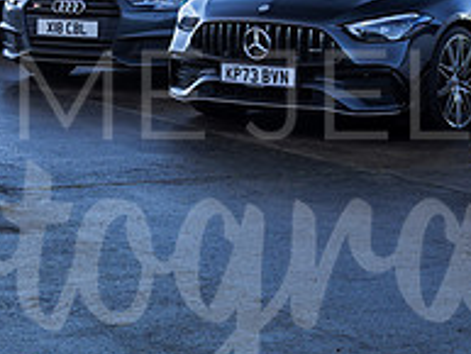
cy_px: -113
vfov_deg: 9.4
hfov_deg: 12.7
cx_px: 203
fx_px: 2110
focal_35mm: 155
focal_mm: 23
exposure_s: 1/200
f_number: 5
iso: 125
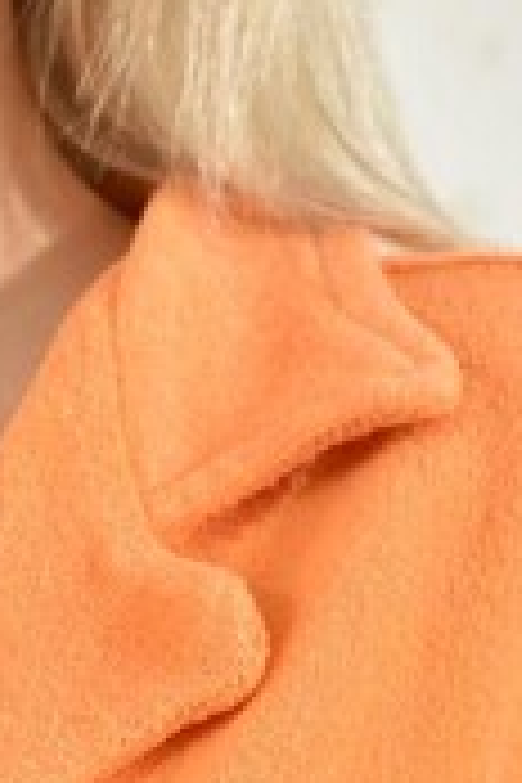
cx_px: -76
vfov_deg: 9.0
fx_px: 4676
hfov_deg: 6.4
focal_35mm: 215
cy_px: 1562
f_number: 7.1
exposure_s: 1/160
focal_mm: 50
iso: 100
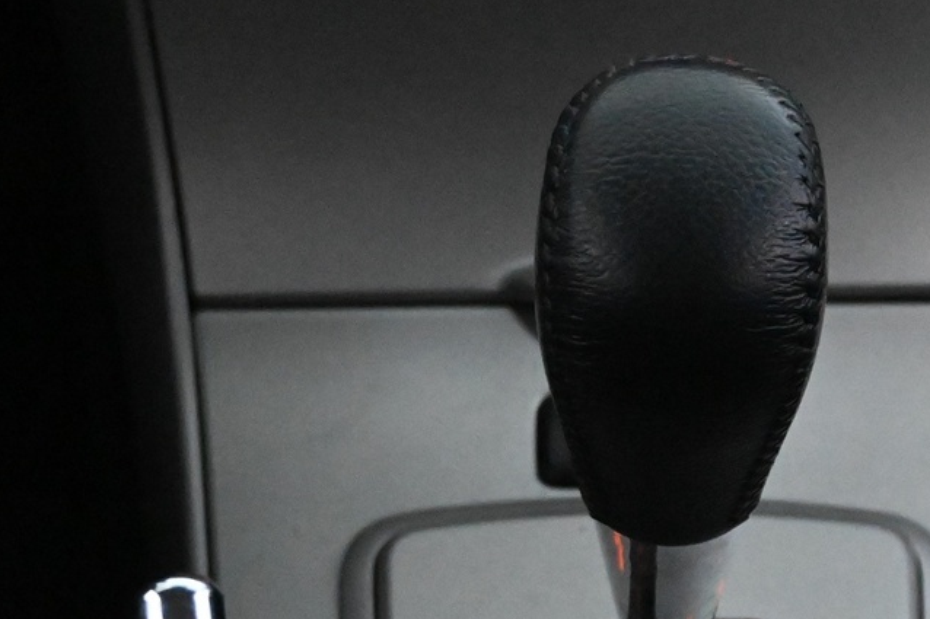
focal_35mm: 133
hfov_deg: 15.4
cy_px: 524
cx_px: 636
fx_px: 3442
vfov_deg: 10.2
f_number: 5.3
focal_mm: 35
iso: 11400
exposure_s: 1/60
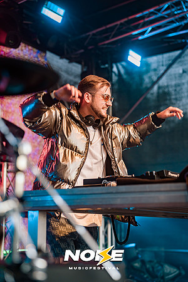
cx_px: 94
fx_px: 509
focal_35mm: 65
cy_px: 141
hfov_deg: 20.9
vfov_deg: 31.0
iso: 250
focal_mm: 65
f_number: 2.5
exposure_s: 1/160
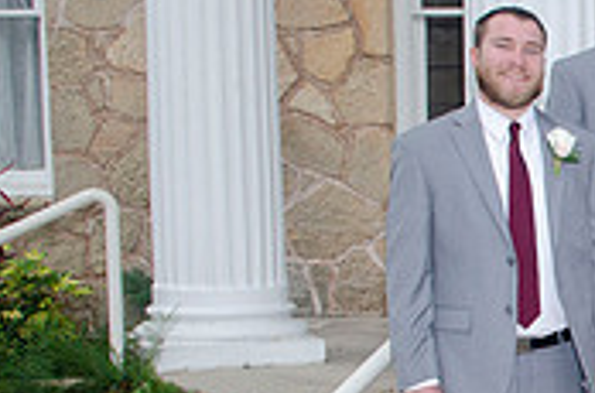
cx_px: 879
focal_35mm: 100
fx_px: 1648
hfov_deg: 18.3
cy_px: 321
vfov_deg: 13.5
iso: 100
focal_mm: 20
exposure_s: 1/250
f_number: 10
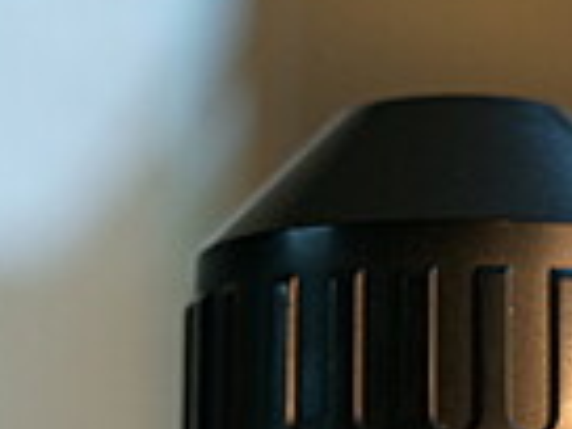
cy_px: 593
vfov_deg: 9.6
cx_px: 395
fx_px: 2495
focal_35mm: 151
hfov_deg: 13.1
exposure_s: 1/40
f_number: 4
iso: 1600
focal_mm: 45
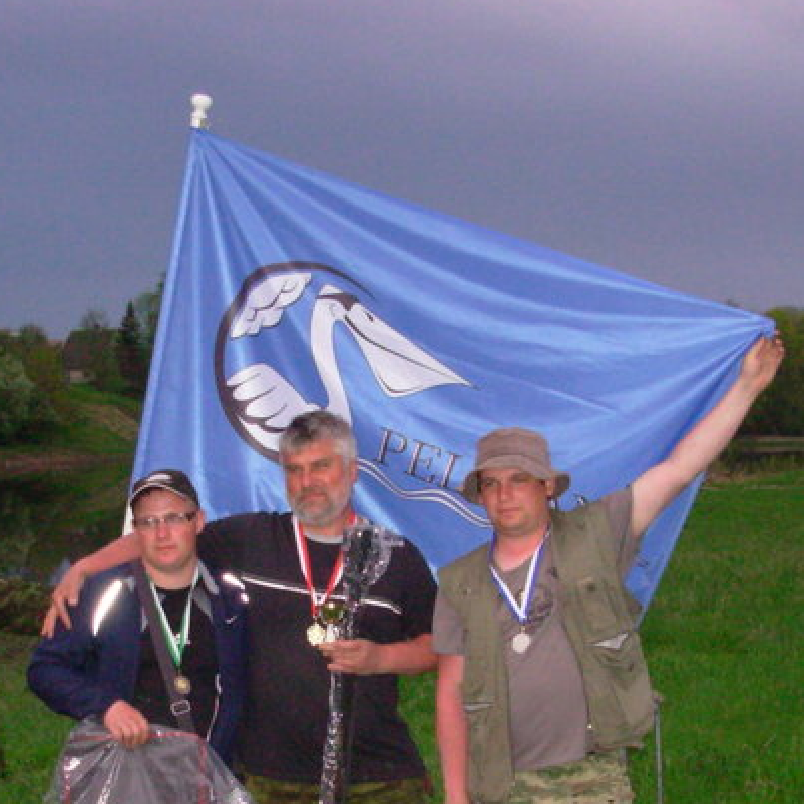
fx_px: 1761
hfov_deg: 25.7
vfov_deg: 25.5
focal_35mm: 67
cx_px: 359
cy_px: 591
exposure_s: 1/128
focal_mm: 6.3
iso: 200
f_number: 2.9
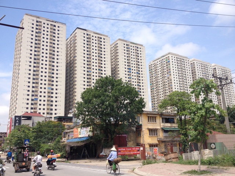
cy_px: 88
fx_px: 238
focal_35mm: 35
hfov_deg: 52.6
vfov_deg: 40.7
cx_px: 118
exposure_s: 1/1493
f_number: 2.4
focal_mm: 4.28
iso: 50
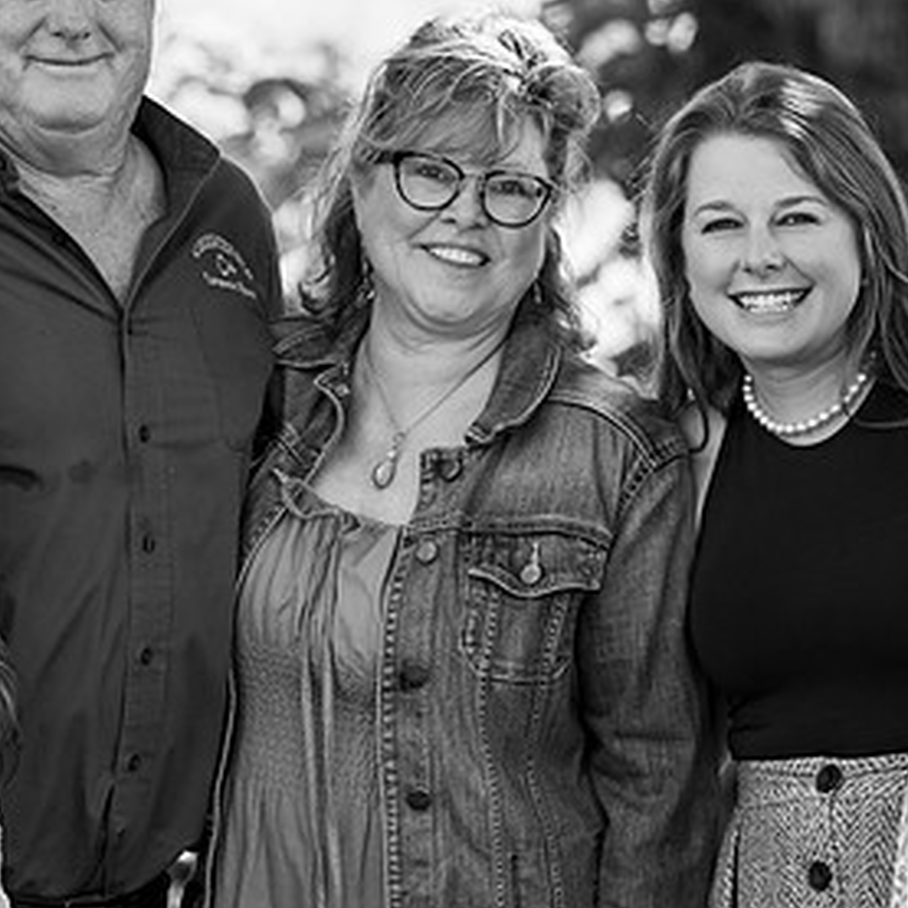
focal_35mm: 335
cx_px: 446
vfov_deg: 5.2
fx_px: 9942
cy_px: 287
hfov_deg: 5.2
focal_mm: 188
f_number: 4
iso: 250
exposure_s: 1/200
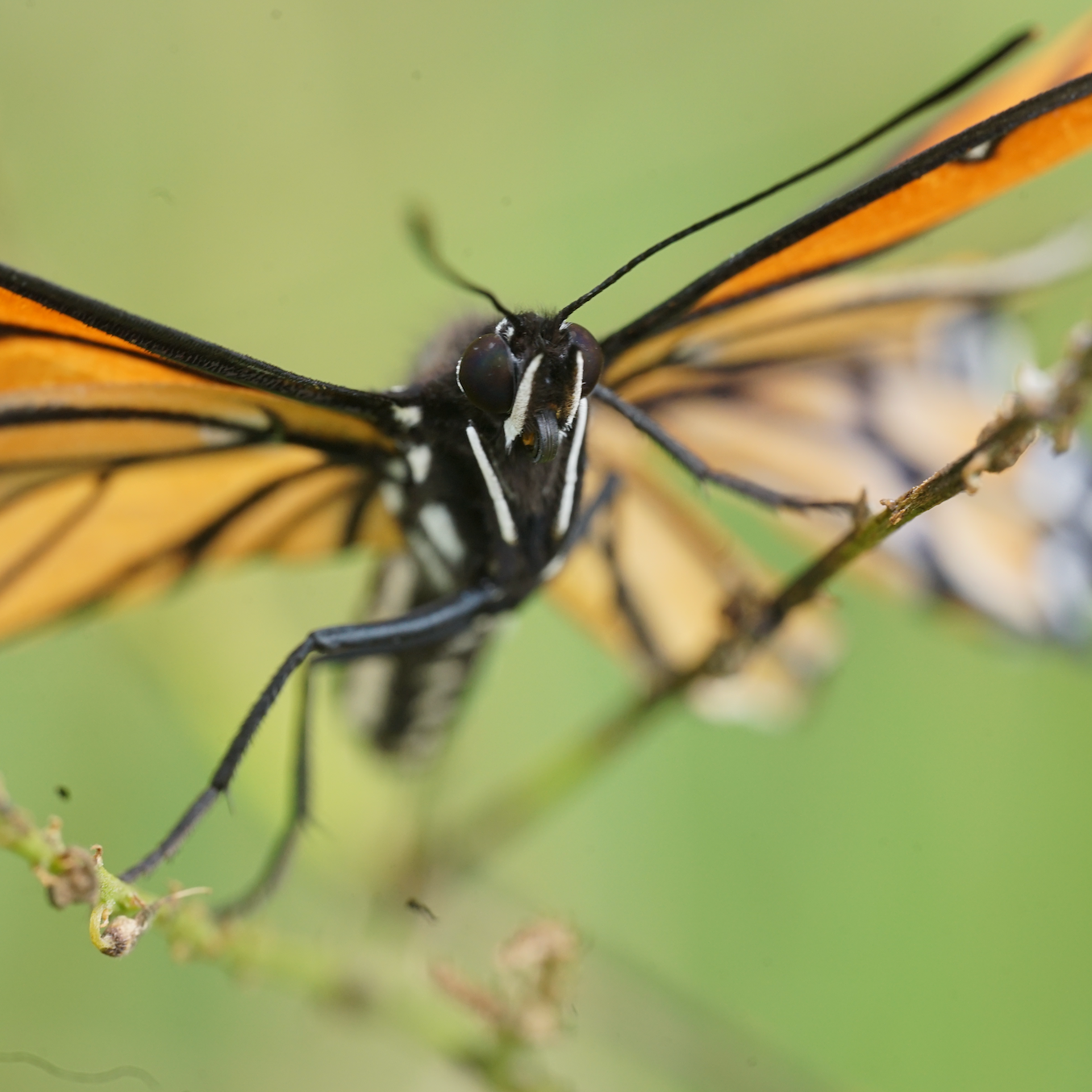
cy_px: 548
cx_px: 449
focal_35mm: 135
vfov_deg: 12.9
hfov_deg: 12.9
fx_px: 4818
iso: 500
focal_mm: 105
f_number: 7.1
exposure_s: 1/125
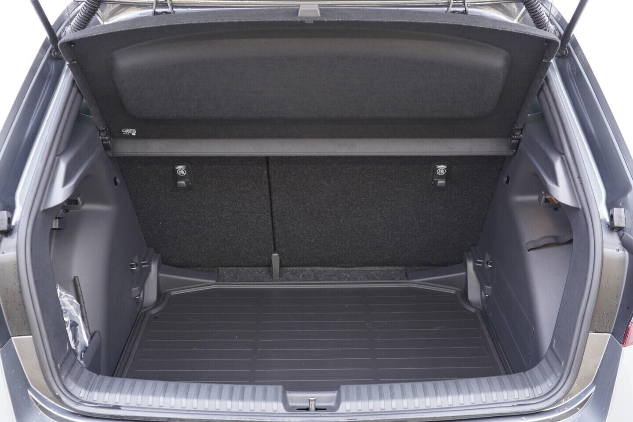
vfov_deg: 36.9
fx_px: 633
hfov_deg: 53.1
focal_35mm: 36
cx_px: 316
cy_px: 211
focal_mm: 24
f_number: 2.8
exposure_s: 1/40
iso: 640
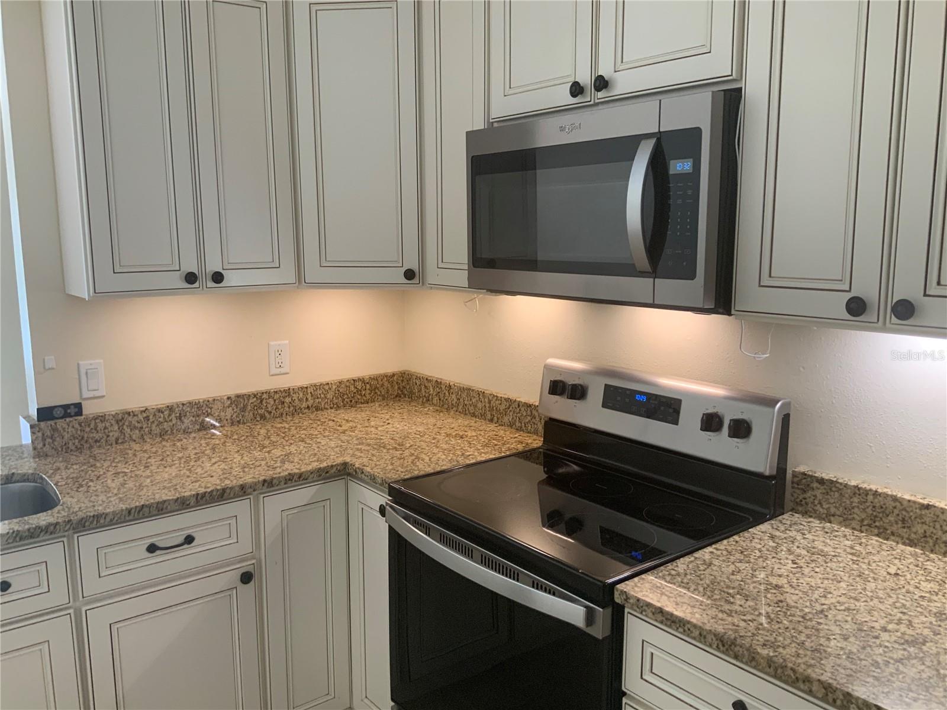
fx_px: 793
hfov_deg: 61.7
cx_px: 474
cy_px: 355
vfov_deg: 48.2
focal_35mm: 29
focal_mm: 3
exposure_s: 1/57
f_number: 1.8
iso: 80
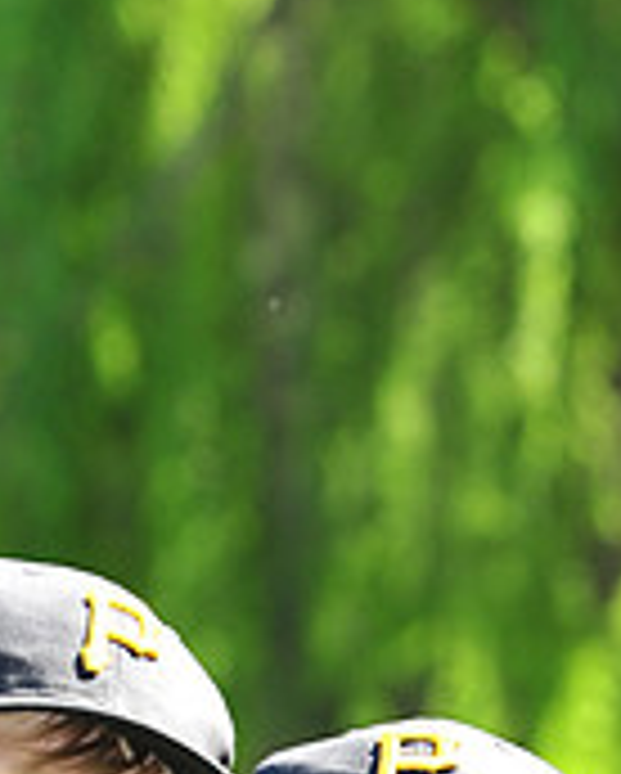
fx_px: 9403
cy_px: 1197
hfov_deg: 3.8
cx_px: 207
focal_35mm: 410
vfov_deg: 4.7
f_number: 7.1
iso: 200
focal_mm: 130
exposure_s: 1/200
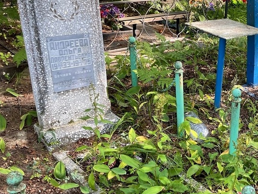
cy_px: 114
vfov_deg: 29.7
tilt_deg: -23.2
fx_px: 365
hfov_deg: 36.6
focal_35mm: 49
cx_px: 229
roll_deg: -2.2
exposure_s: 1/121
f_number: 1.6
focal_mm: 4.2
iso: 64
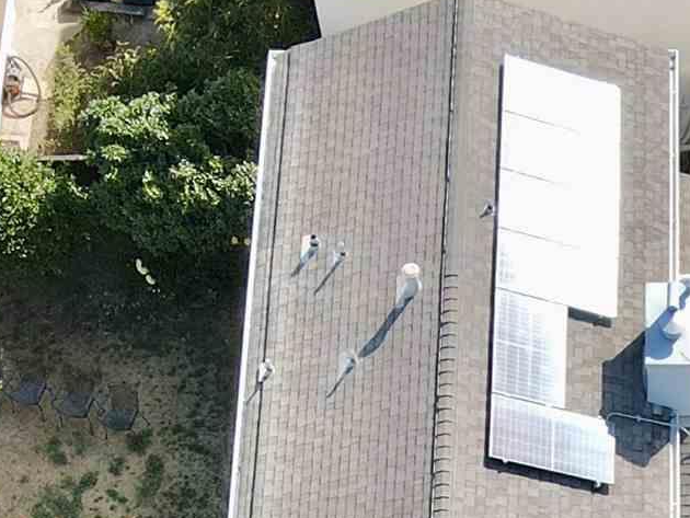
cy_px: 1005
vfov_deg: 11.5
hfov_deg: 16.3
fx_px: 2333
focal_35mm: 117
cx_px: 756
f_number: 2.8
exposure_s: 1/200
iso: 100
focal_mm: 4.5
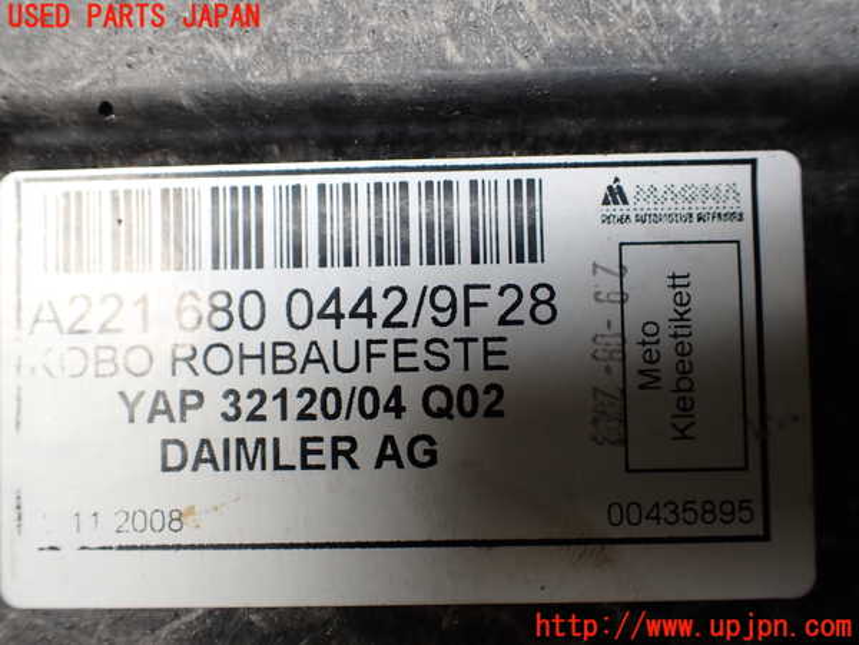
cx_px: 430
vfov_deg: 46.8
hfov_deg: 60.0
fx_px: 744
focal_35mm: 30
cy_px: 322
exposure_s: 1/125
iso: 100
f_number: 2.3
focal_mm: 5.4
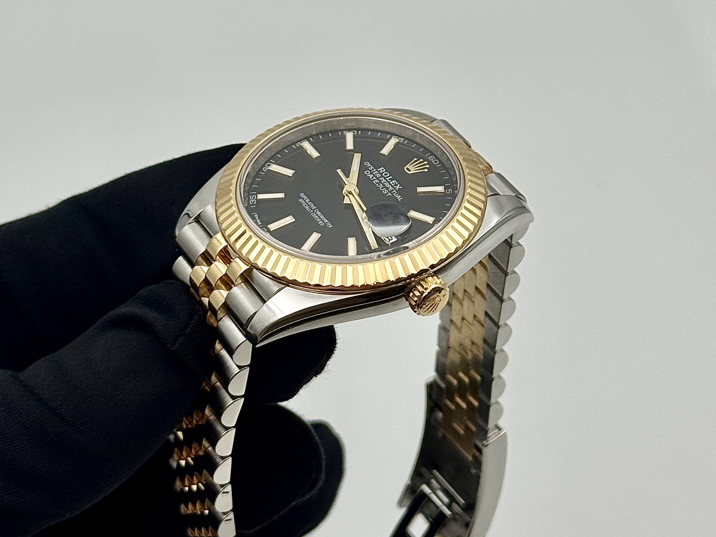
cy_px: 268
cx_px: 358
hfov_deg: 39.7
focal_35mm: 48
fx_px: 993
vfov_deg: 30.3
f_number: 1.78
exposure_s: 1/414
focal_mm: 6.76
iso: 64
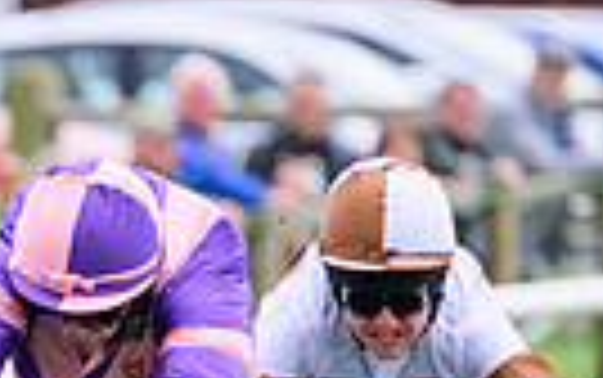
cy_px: 902
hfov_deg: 0.9
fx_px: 36842
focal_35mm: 2240
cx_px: -603
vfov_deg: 0.6
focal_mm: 400
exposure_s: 1/1000
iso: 1250
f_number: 5.6
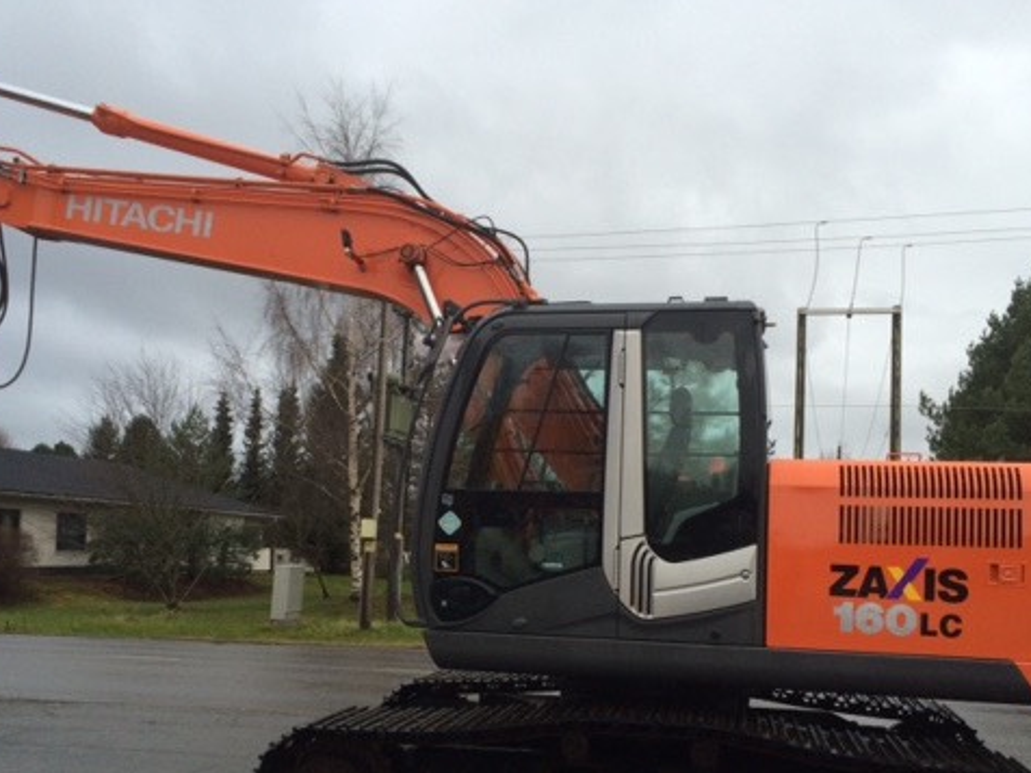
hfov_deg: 47.8
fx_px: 1162
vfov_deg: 36.4
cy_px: 515
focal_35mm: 39
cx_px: 487
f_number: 2.2
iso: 40
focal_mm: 4.15
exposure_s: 1/120
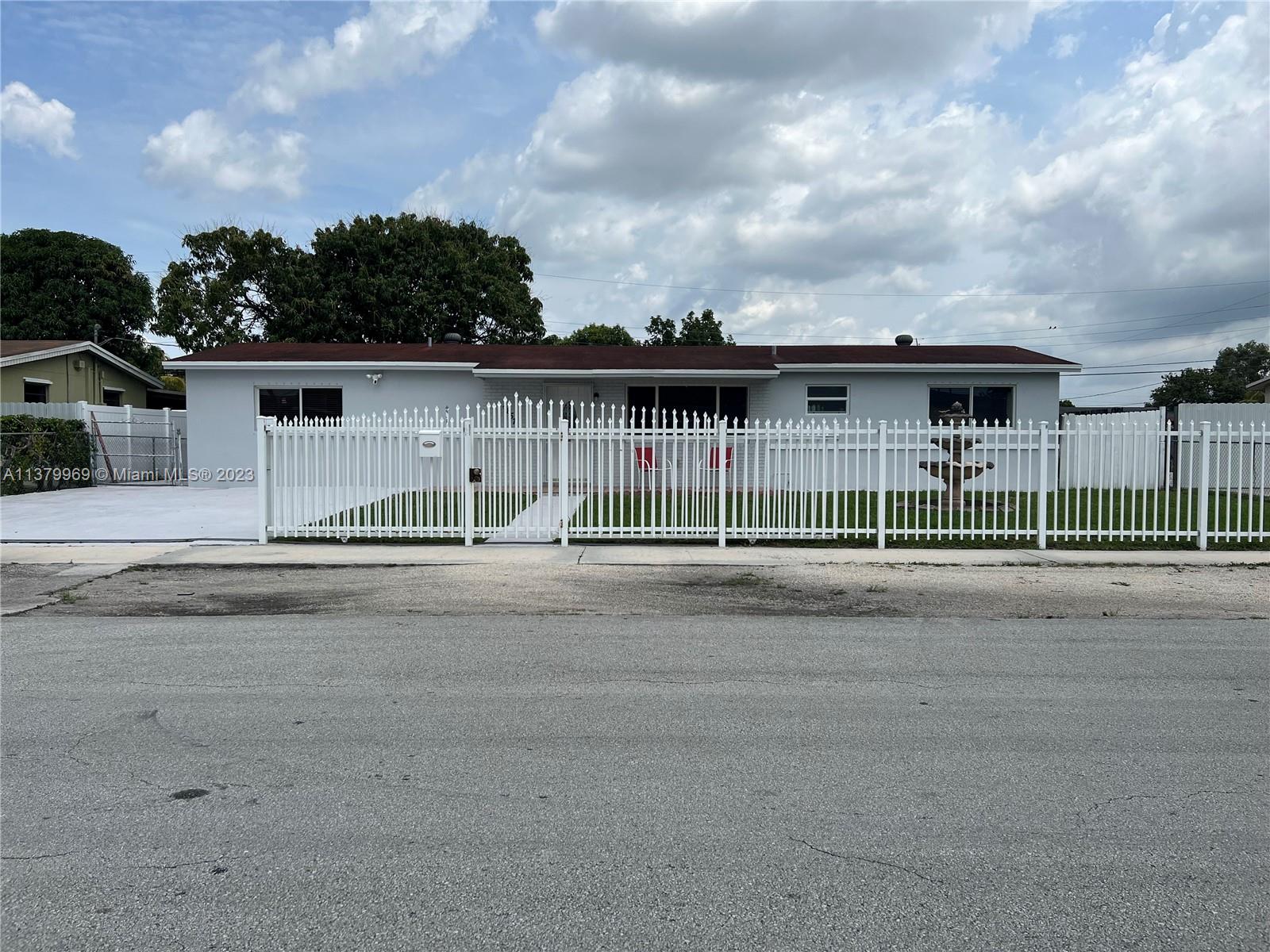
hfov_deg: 67.3
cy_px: 476
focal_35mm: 26
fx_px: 954
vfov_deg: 53.1
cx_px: 635
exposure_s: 1/6993
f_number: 1.5
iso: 50
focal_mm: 5.7
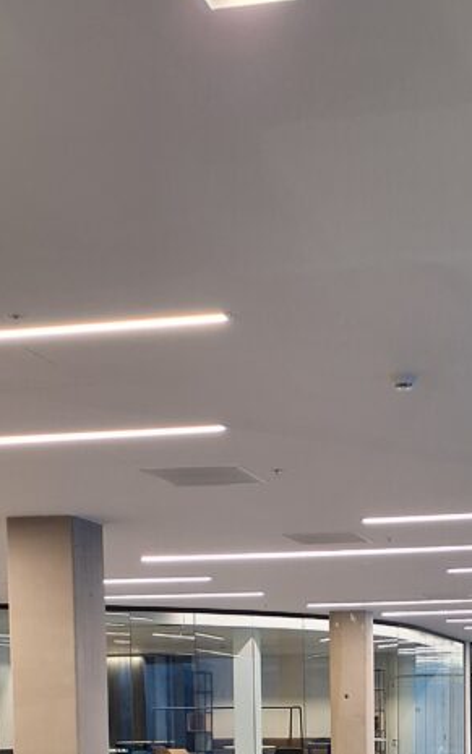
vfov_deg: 30.1
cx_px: 386
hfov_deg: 20.4
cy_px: 765
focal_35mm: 63
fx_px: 1295
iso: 100
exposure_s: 1/50
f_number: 1.9
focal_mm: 3.58
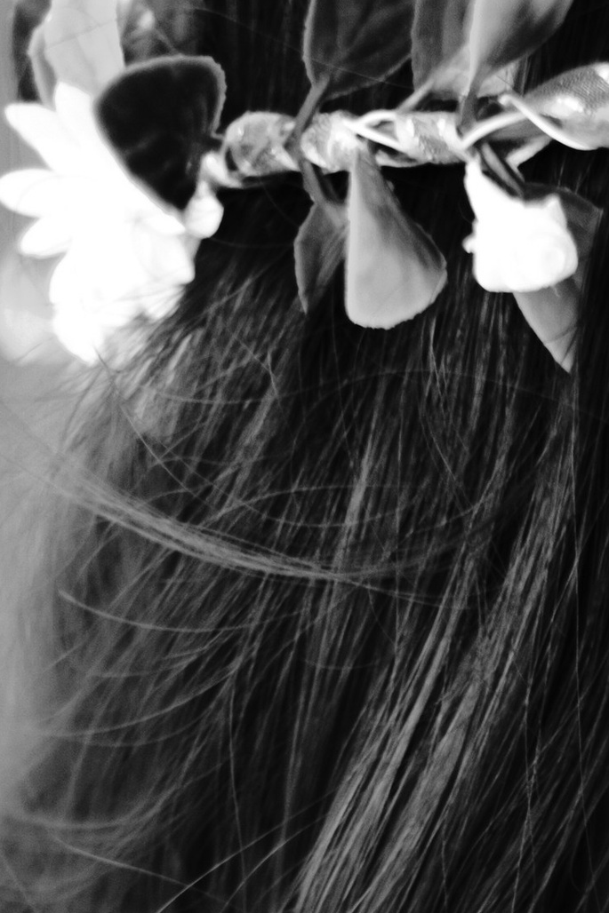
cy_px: 1703
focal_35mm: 198
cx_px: 1095
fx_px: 5026
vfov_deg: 9.8
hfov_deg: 6.8
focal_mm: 35
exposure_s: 1/250
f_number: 2
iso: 1600
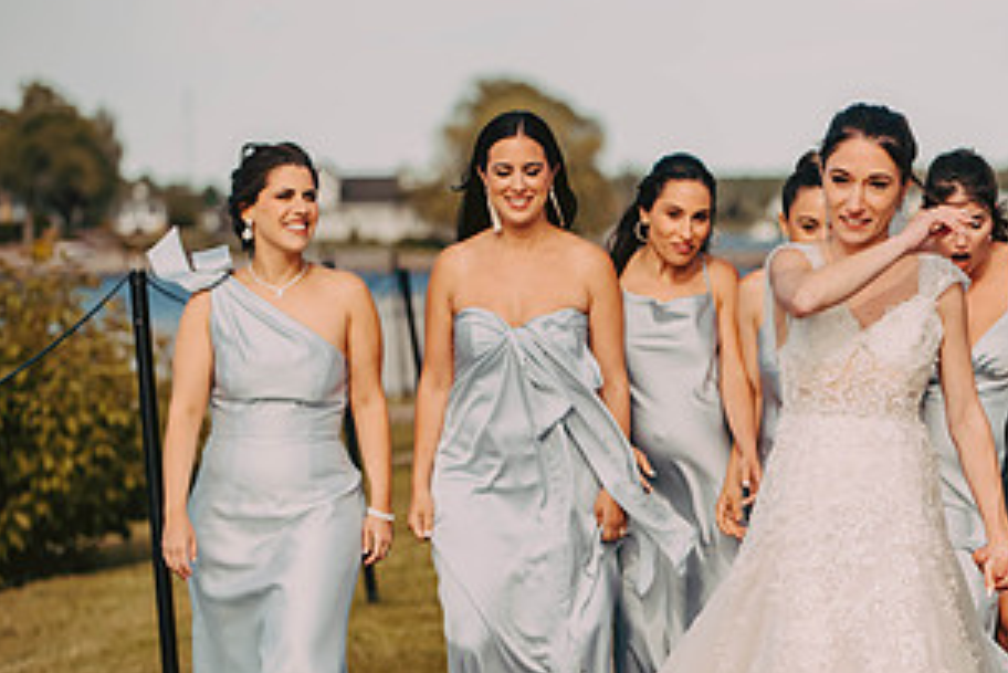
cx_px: 952
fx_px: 5350
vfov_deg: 7.2
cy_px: 456
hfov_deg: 10.7
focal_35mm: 191
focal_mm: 100
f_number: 2.8
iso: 500
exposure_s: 1/4000
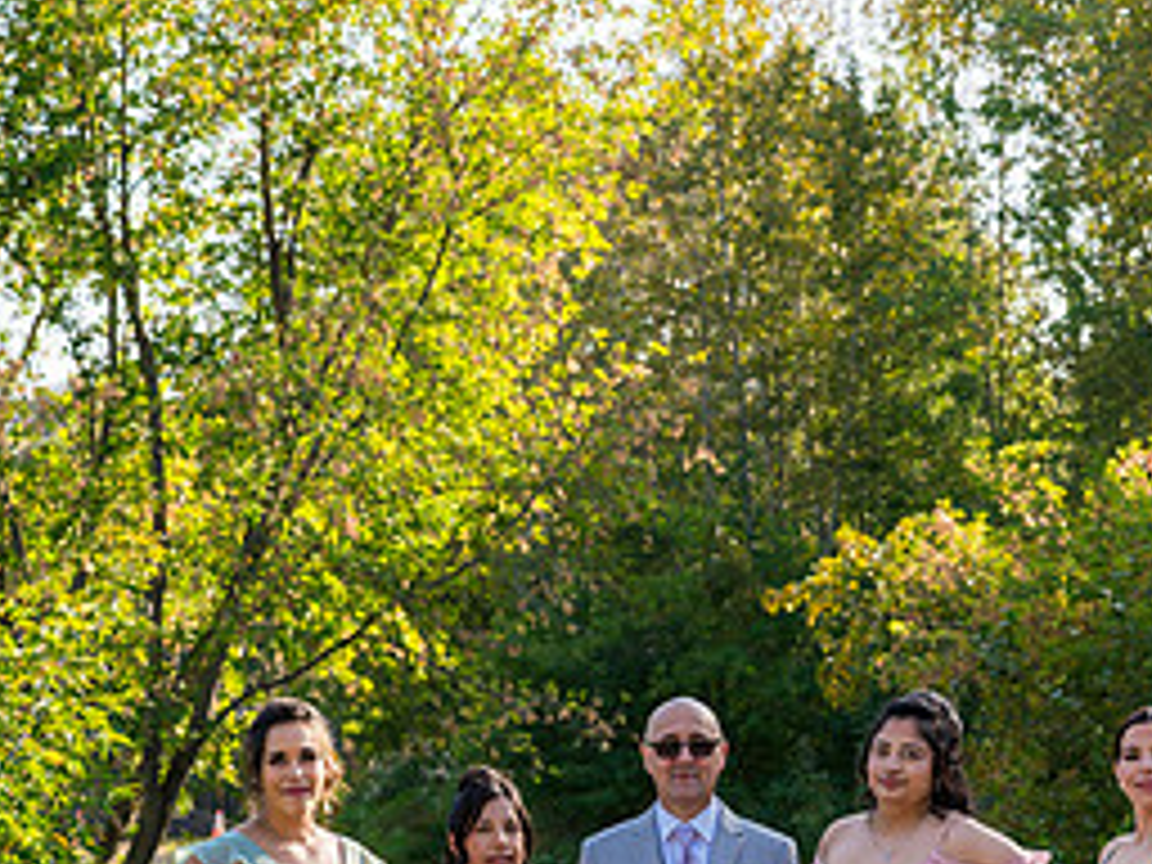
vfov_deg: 14.9
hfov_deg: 20.0
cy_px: 814
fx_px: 3261
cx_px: 666
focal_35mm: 98
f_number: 5
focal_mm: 58
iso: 250
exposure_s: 1/250
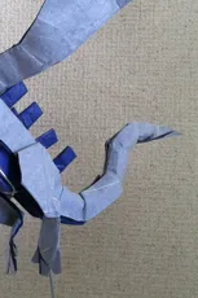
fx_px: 628
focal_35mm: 76
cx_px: 19
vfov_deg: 26.6
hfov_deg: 17.6
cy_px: 113
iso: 125
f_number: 2.8
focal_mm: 3.85
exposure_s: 1/120
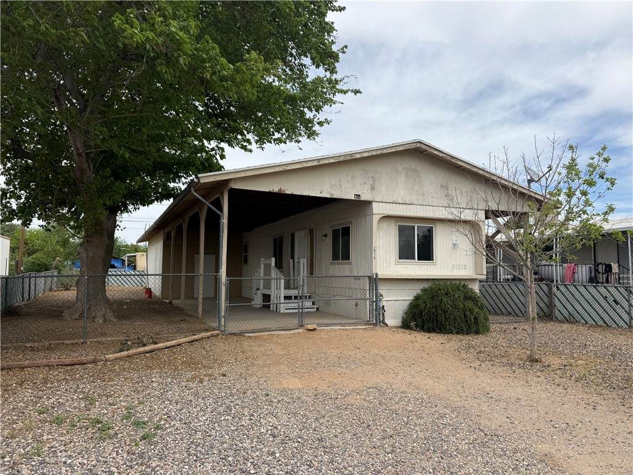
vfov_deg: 56.8
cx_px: 316
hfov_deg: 71.6
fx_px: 439
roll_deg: +0.0
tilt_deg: +3.8
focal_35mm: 24
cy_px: 238
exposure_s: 1/3759
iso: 80
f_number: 1.78
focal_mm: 6.76
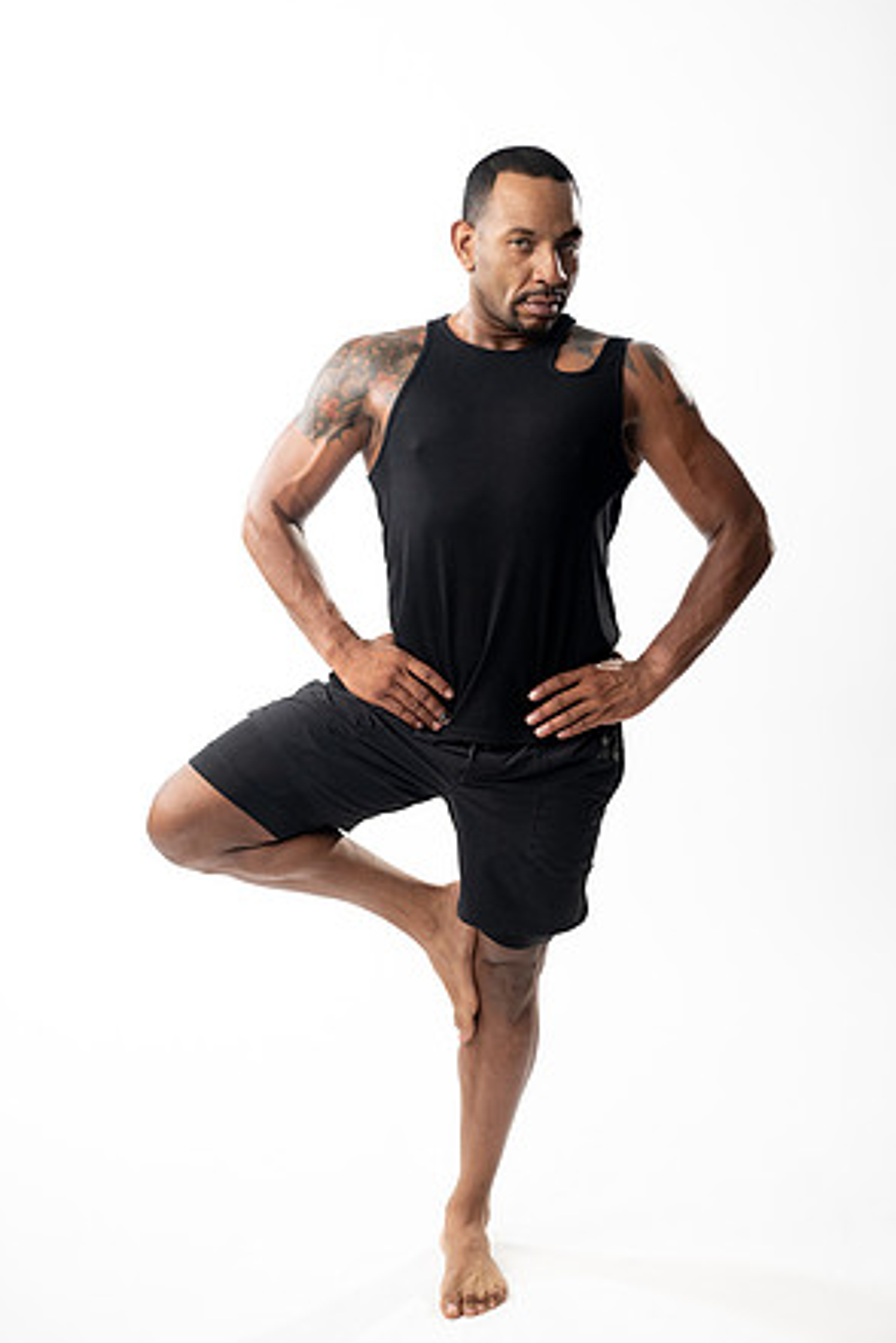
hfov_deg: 26.5
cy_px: 664
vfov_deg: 38.9
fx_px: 1904
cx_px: 451
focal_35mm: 51
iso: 800
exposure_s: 1/80
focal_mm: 50
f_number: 3.2
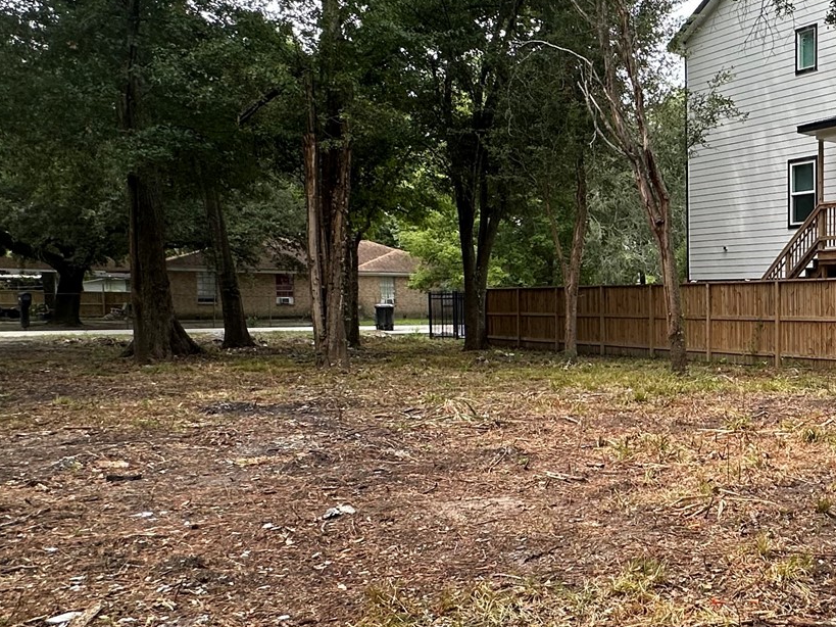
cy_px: 363
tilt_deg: -3.5
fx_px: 845
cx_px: 892
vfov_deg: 40.6
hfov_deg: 42.7
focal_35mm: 35
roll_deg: +0.1
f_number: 2.2
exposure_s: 1/282
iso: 40
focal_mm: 2.22
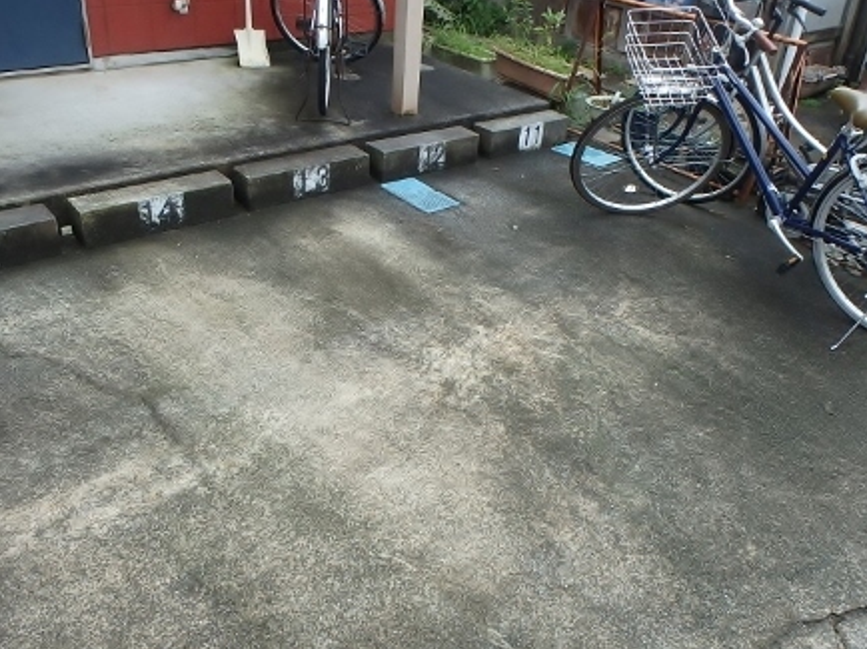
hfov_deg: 58.4
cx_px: 439
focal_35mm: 31
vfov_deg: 45.4
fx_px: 776
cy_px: 312
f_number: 3.5
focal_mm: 3.7
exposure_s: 1/200
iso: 125
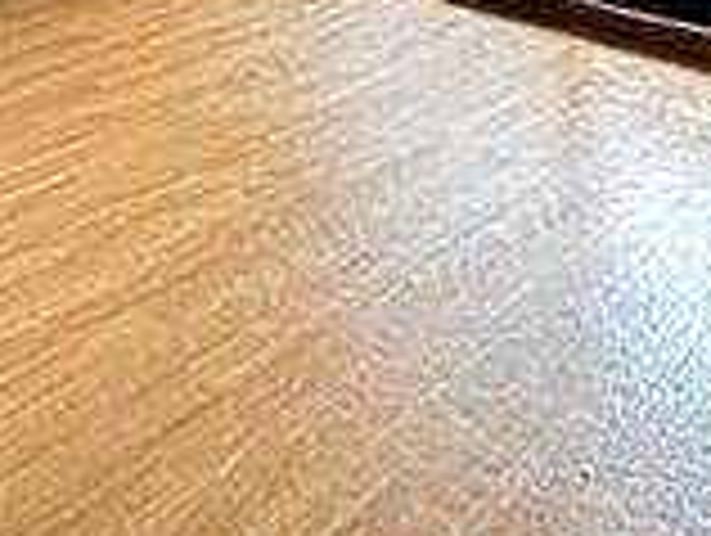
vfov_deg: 21.5
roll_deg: +0.4
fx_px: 1090
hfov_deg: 36.1
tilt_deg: -1.1
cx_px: 328
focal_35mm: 53
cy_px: -338
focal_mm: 2.22
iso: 250
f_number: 2.2
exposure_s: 1/120
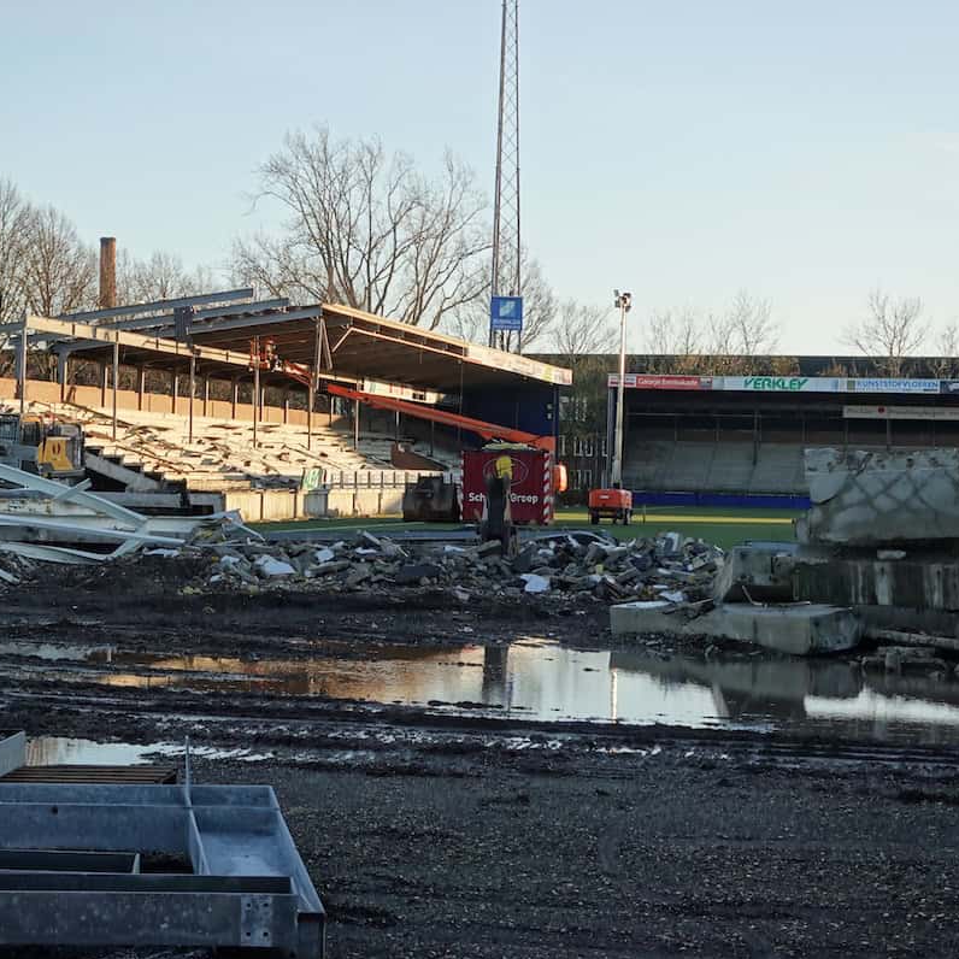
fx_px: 2570
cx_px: 376
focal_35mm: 82
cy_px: 480
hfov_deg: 21.1
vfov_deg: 21.1
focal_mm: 23.3
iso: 125
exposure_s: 1/200
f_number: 4
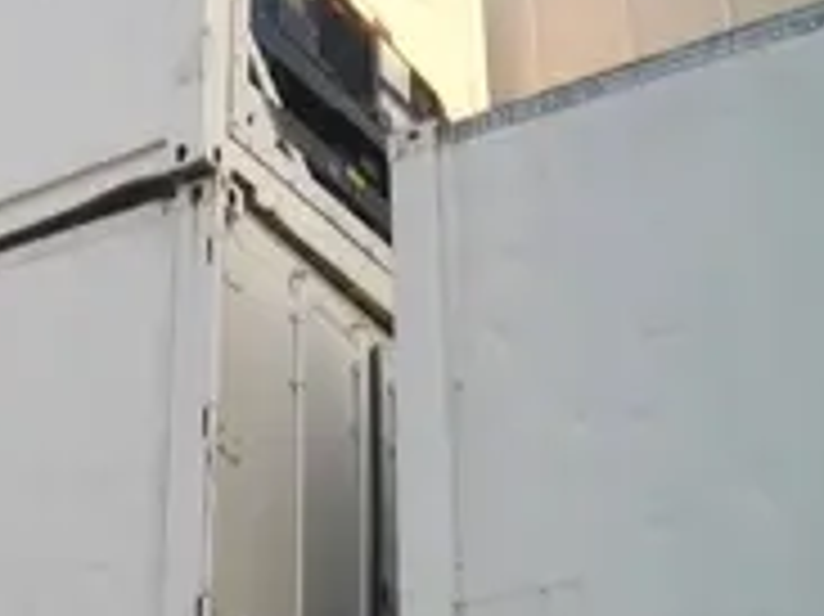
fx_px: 1665
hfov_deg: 26.7
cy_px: 405
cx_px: 54
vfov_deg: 20.9
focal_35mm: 70
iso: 80
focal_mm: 5.7
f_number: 2.9
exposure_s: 1/100
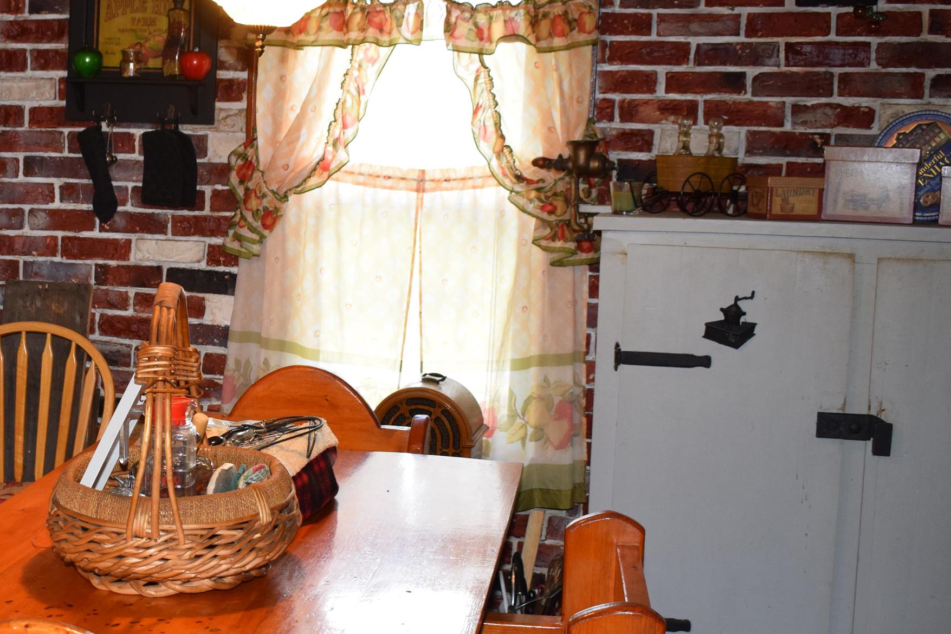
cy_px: 390
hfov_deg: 30.9
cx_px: 156
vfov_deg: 21.5
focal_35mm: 63
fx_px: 1664
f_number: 5
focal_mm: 24
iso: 800
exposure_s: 1/100
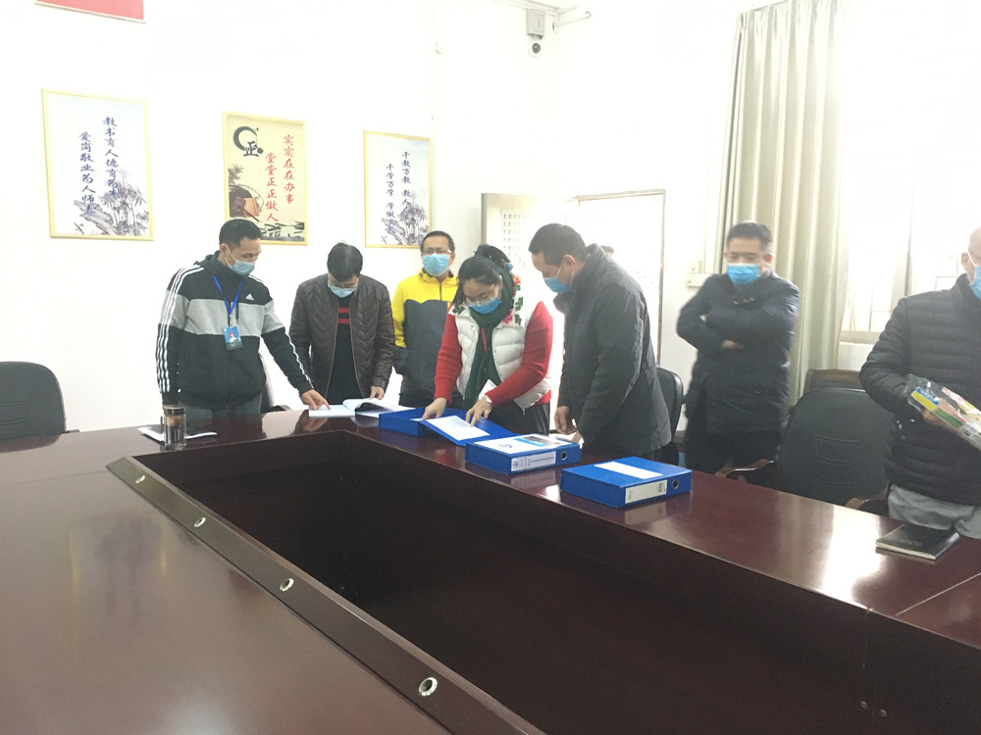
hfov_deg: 61.7
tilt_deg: -6.3
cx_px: 490
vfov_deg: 48.2
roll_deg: -1.3
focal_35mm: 29
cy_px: 368
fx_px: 822
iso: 250
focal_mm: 4.15
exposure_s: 1/17
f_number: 2.2
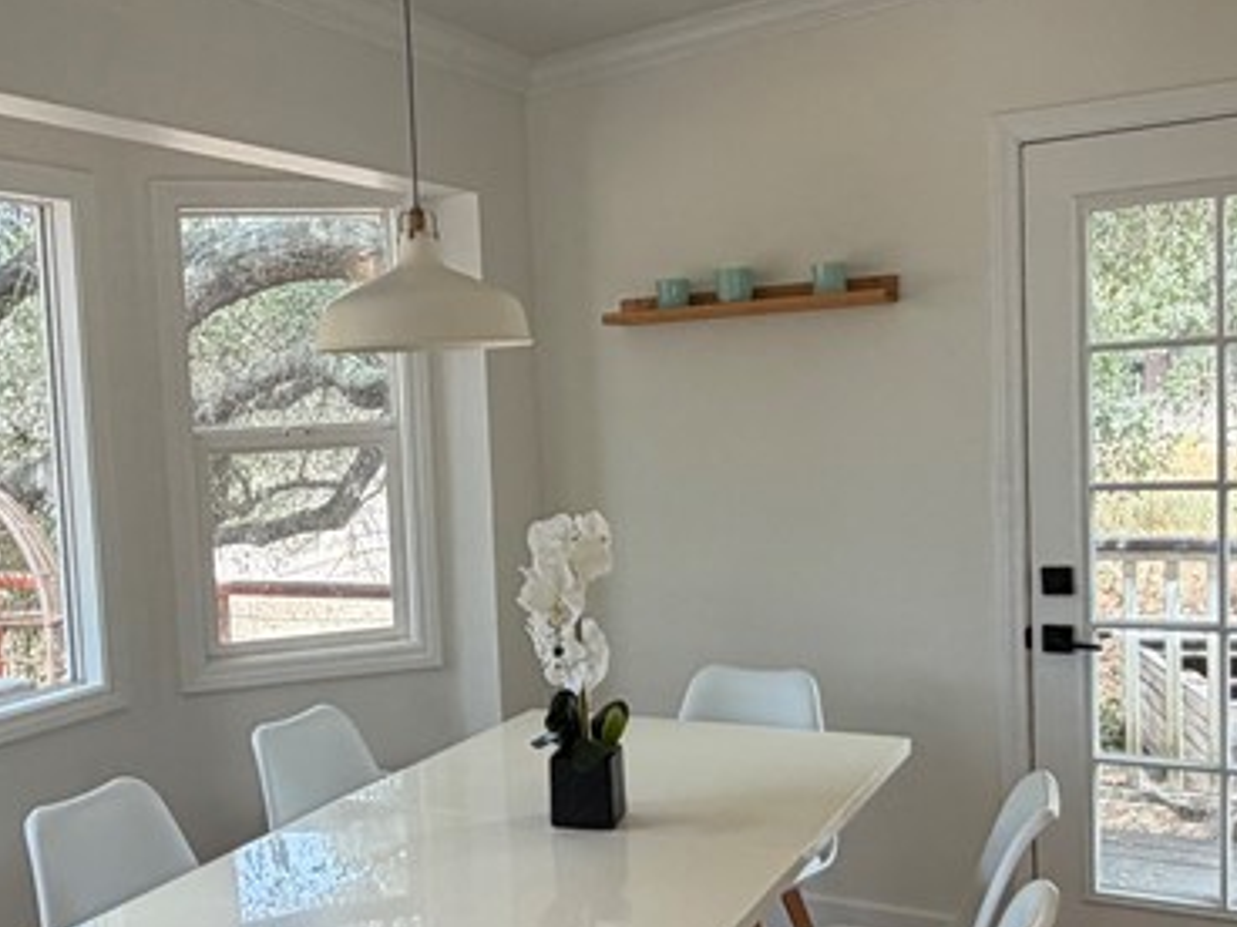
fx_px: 1394
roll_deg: +3.9
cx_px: 497
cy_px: 517
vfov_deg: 36.8
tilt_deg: -5.7
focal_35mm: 39
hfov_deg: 47.6
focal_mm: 2.22
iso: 100
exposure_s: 1/121
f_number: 2.2
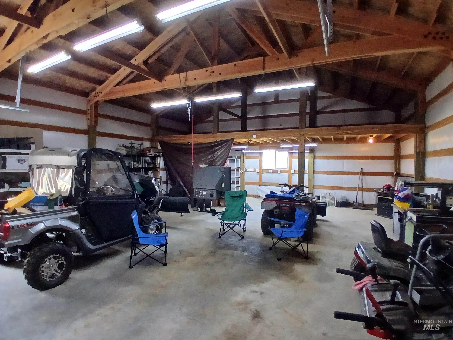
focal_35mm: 17
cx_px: 226
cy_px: 170
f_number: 2.2
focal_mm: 1.4
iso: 320
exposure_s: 1/30
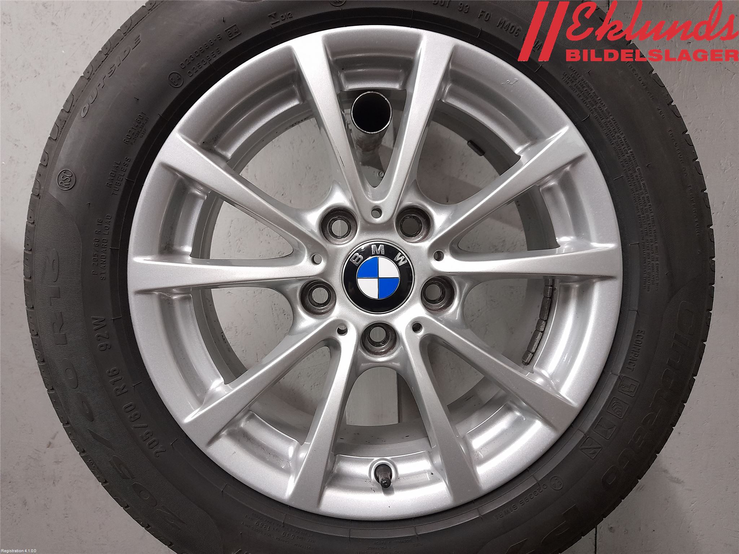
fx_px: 534
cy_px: 277
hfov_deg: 69.4
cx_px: 370
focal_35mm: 25
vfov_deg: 54.9
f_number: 2
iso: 400
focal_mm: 4.6
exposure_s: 1/25
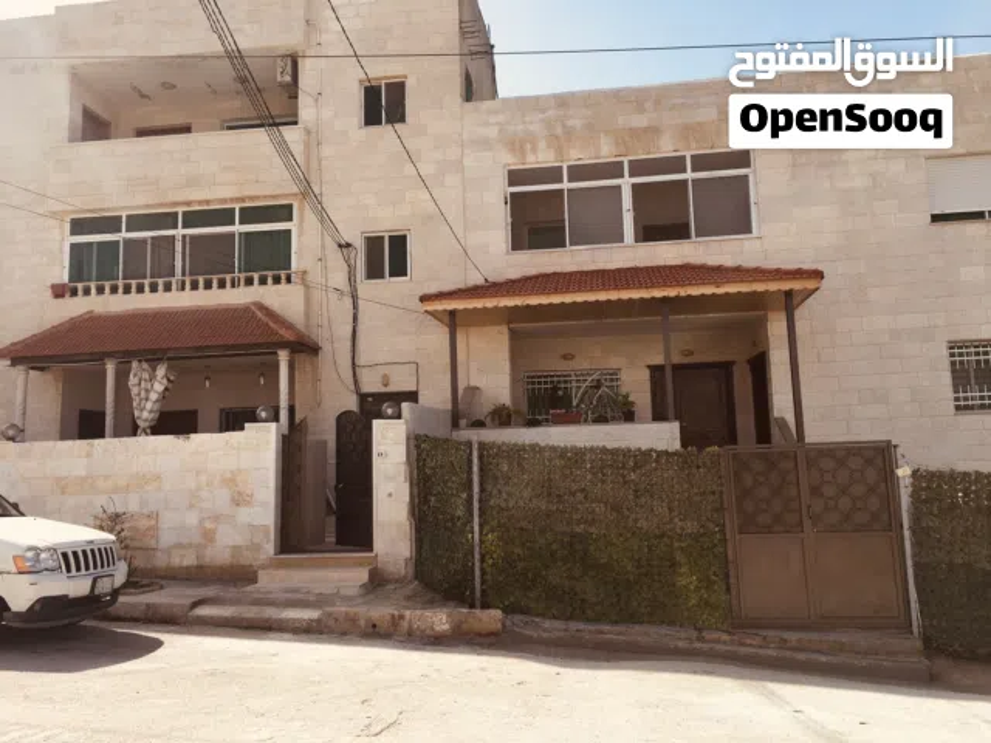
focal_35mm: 29
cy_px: 372
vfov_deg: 48.2
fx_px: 830
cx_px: 496
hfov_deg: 61.7
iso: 25
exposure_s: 1/1350
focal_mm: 4.15
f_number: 2.2
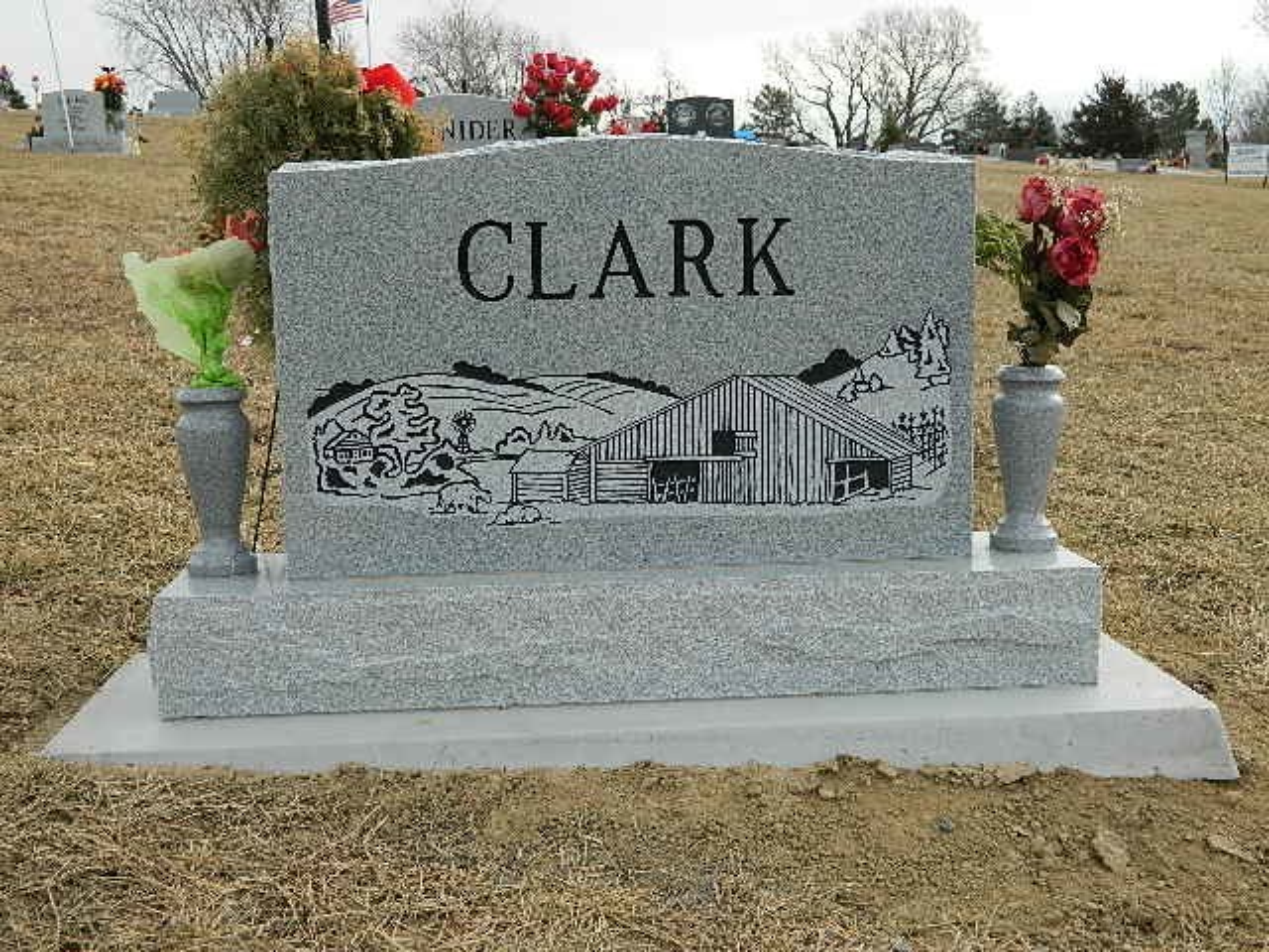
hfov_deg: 40.4
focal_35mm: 47
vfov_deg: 30.9
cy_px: 476
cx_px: 634
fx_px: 1723
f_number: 3.6
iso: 110
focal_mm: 8.4
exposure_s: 1/400
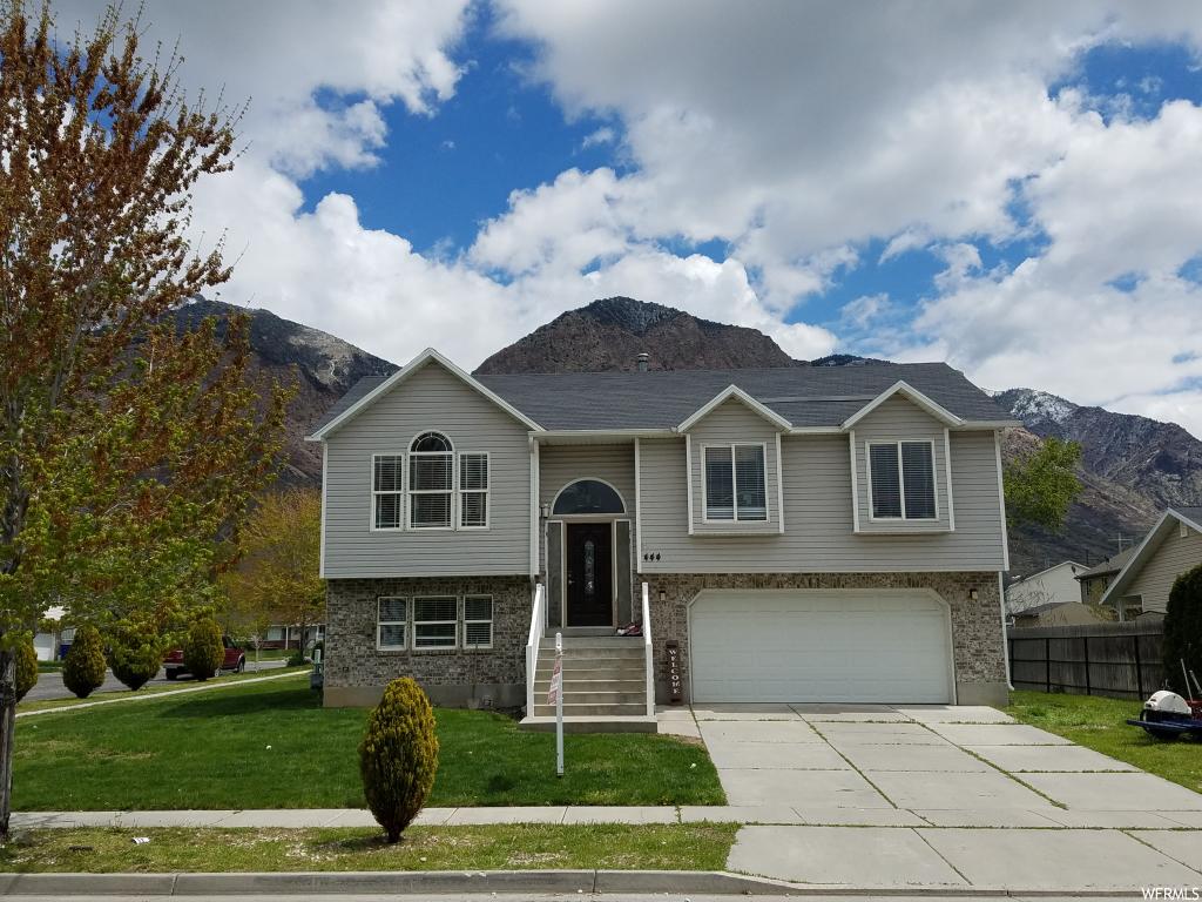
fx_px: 903
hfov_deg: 67.3
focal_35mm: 26
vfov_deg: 53.1
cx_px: 601
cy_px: 451
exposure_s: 1/5952
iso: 50
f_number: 1.7
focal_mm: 4.2
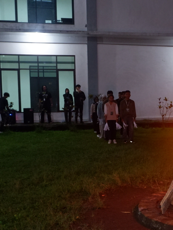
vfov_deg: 38.1
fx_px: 333
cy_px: 131
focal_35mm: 50
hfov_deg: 28.5
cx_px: 136
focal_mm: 20.9
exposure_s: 1/20
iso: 3200
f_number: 4.2
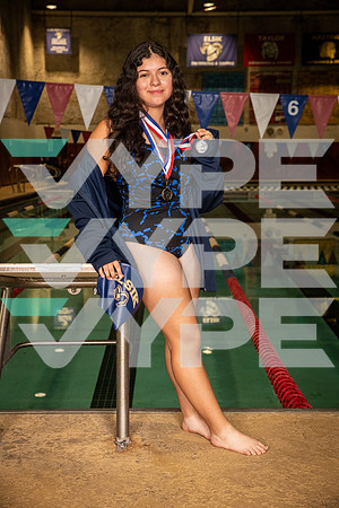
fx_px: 819
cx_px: 170
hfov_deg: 23.4
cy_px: 254
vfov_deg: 34.5
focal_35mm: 58
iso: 1000
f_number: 6.3
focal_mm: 58
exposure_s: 1/400
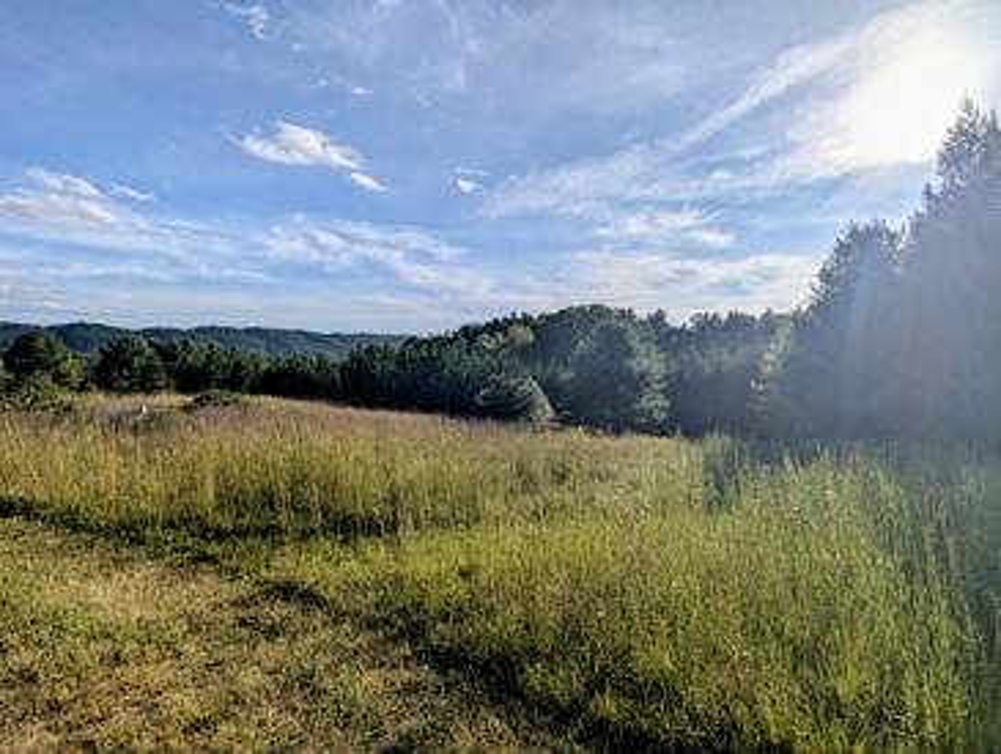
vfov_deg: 78.3
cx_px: 500
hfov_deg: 94.4
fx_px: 463
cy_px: 377
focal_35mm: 16
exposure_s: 1/4902
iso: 41
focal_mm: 2.35
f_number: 2.2
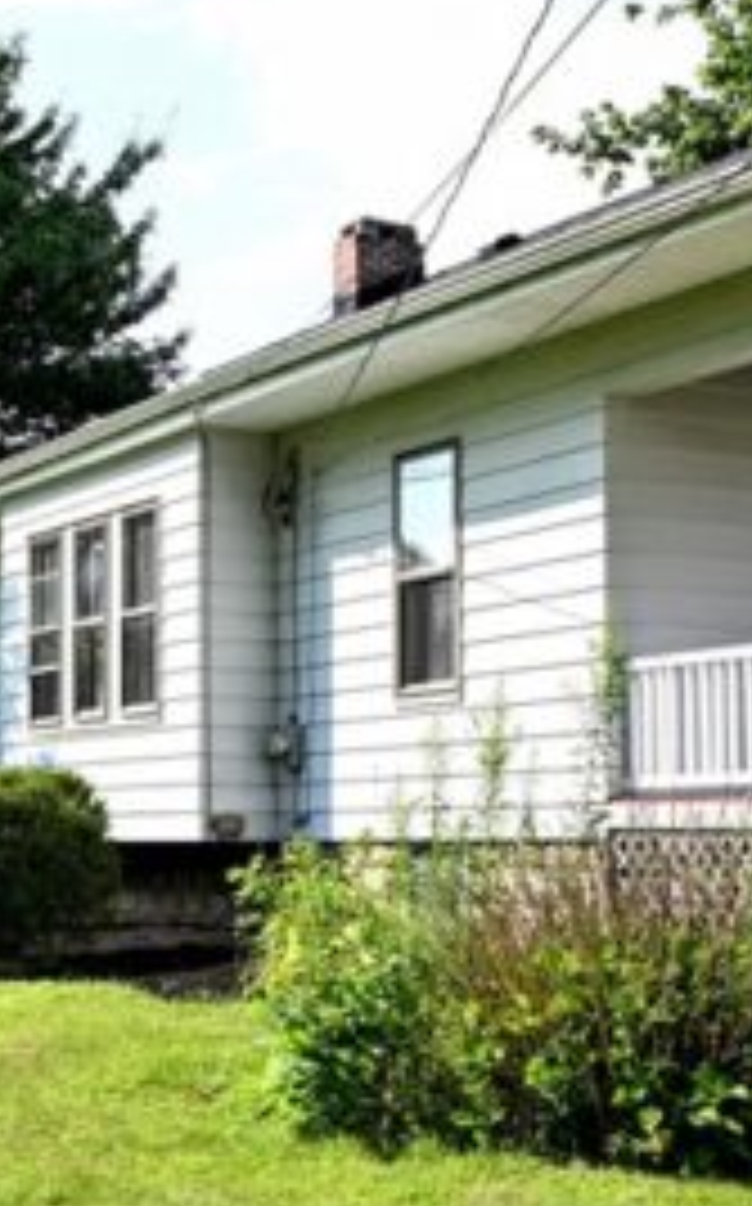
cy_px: 772
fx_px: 2252
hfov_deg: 19.0
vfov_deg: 29.9
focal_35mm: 69
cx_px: 396
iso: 100
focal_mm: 15
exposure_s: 1/100
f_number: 8
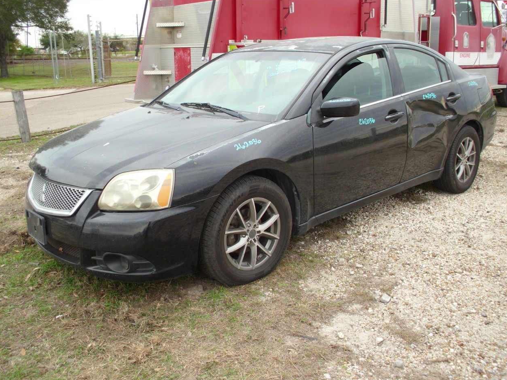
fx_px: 571
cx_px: 252
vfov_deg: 36.8
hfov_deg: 47.9
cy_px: 186
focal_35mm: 39
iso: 100
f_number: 2.9
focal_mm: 6.3
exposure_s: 1/60
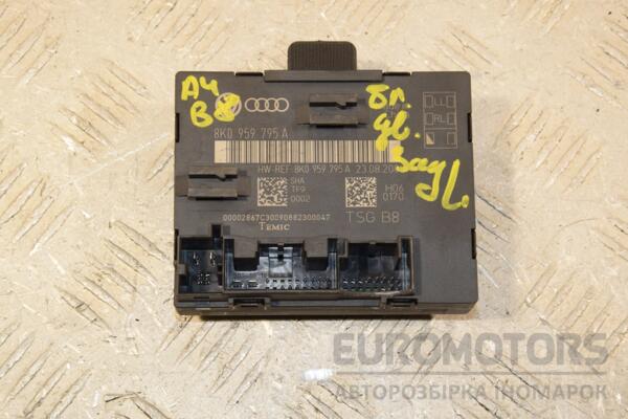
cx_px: 314
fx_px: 1622
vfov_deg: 14.7
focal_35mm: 93
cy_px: 210
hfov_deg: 21.9
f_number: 8
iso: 800
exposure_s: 1/200
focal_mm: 62
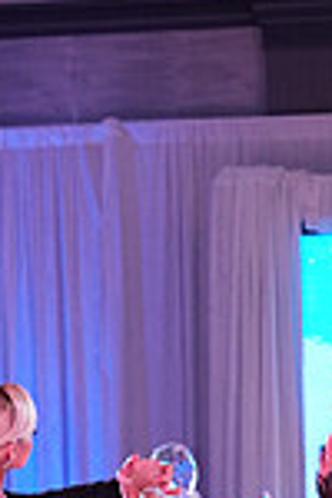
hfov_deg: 5.9
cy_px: 701
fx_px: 3209
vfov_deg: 8.7
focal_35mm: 232
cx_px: 516
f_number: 5
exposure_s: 1/250
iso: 2500
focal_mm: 60
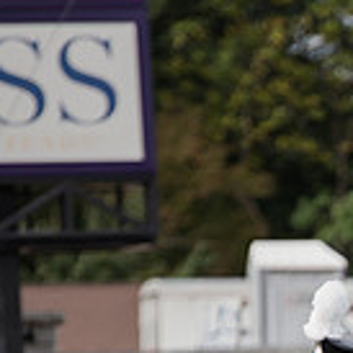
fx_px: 7891
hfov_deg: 2.6
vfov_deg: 2.6
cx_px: 688
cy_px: 491
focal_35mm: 684
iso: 160
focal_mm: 190
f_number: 3.5
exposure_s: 1/1250
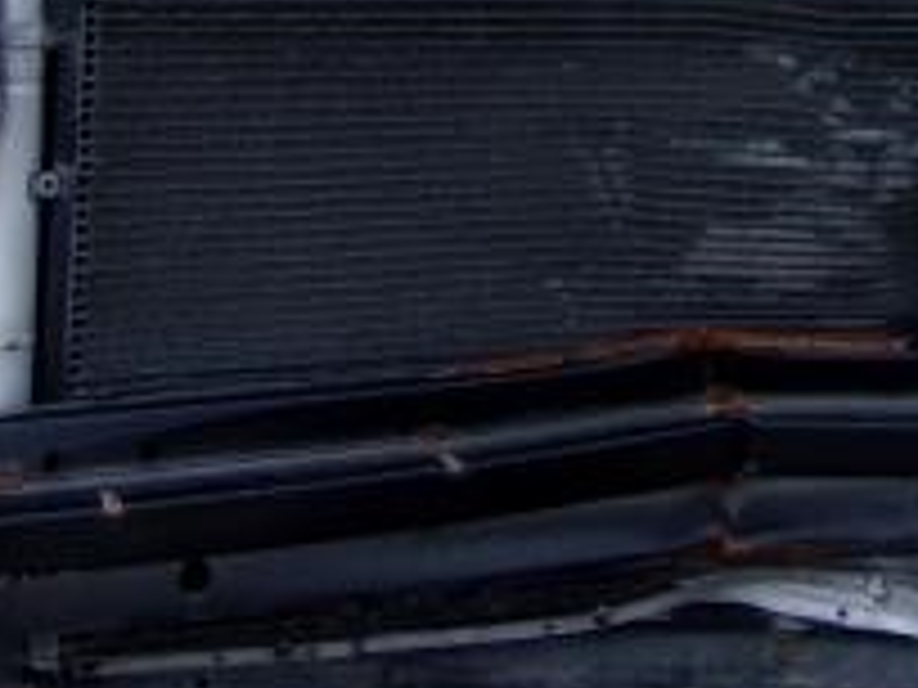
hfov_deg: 18.3
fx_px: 2811
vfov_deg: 13.4
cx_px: 778
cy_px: -265
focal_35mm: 106
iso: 80
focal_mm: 4.9
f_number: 3
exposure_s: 1/400
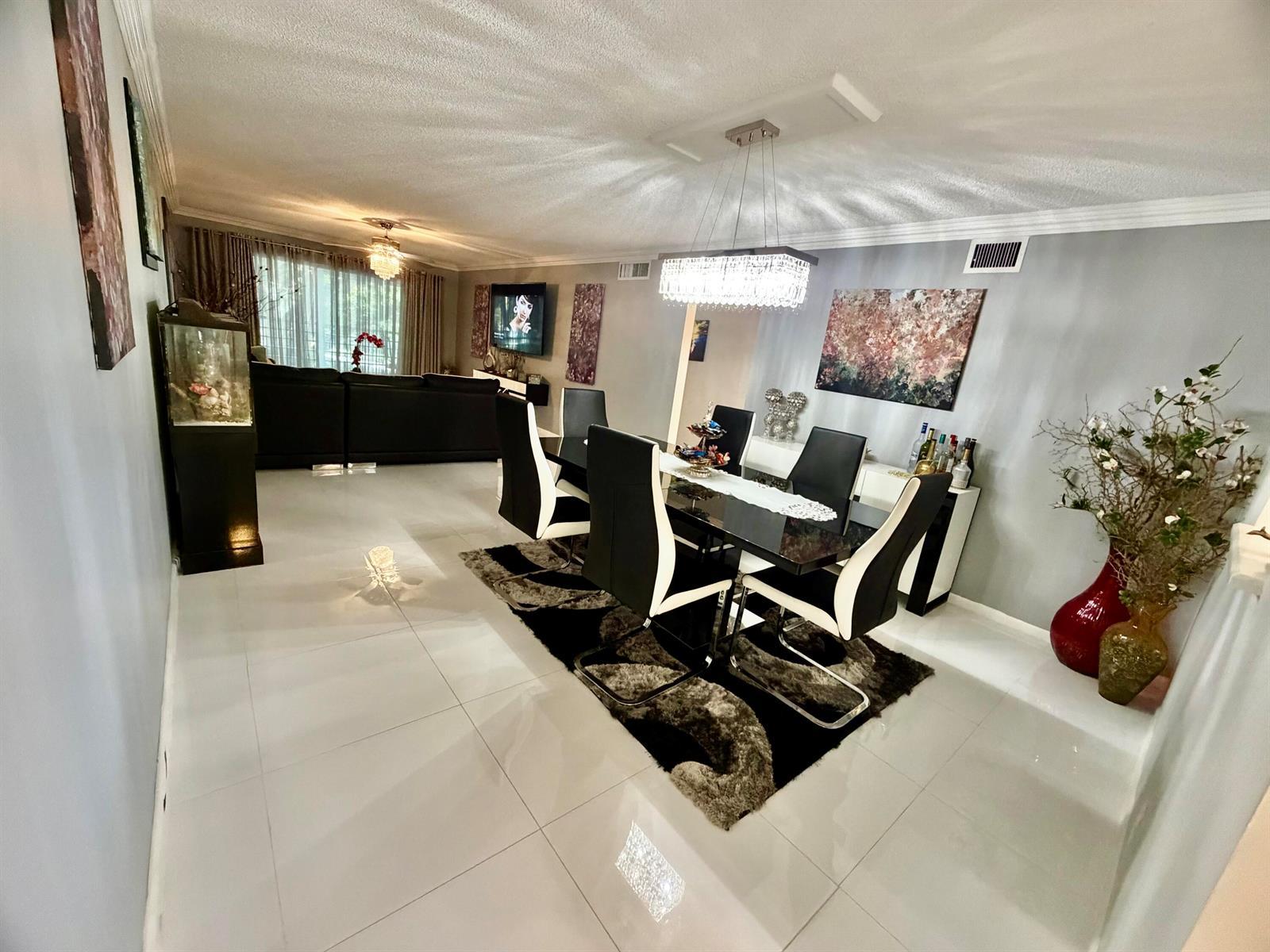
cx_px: 635
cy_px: 476
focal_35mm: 14
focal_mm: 2.22
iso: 640
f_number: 2.2
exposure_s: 1/60
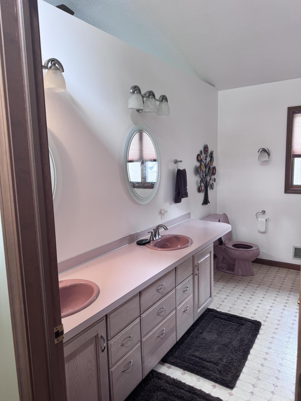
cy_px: 200
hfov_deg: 56.8
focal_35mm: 24
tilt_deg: -8.0
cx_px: 150
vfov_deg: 71.6
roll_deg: +2.1
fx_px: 278
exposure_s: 1/60
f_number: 1.78
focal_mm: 6.76
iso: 125
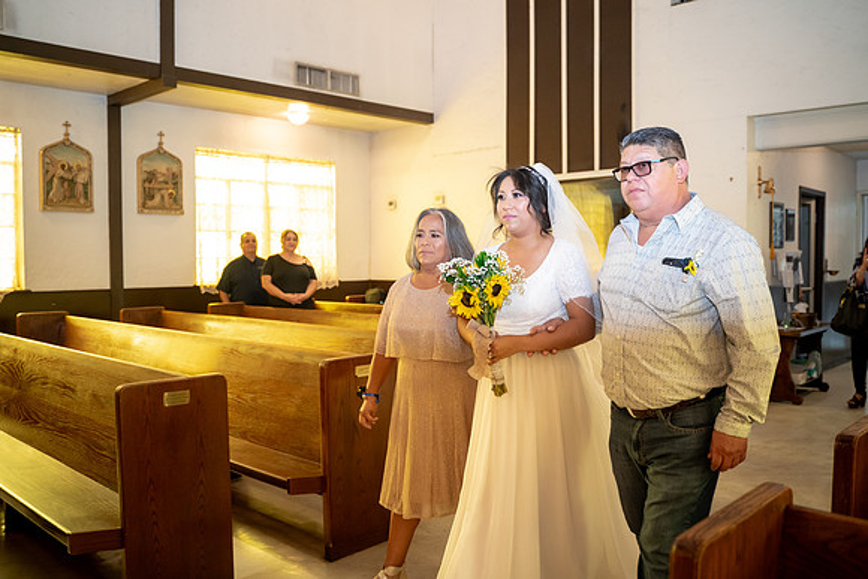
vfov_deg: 44.1
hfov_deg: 62.6
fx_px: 714
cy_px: 290
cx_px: 434
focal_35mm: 30
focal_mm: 28
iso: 2500
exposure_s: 1/200
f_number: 2.8
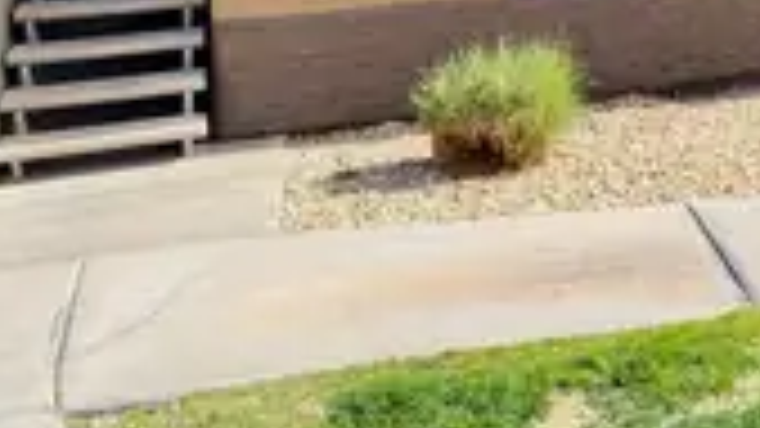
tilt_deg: -0.3
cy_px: -194
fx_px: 1350
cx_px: 805
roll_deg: +1.7
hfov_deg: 28.9
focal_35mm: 67
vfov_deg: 16.5
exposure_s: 1/981
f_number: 1.8
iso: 32
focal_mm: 4.25
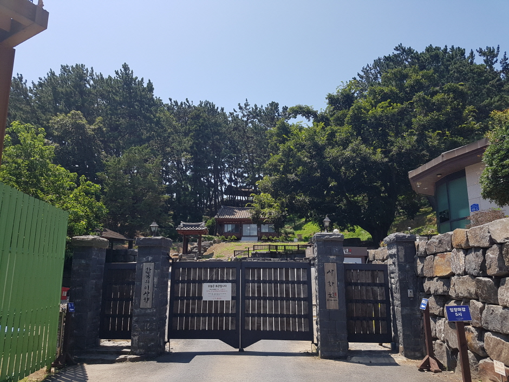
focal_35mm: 26
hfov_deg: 67.3
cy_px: 191
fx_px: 382
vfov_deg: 53.1
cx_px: 254
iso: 50
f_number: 1.7
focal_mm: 4.2
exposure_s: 1/2344
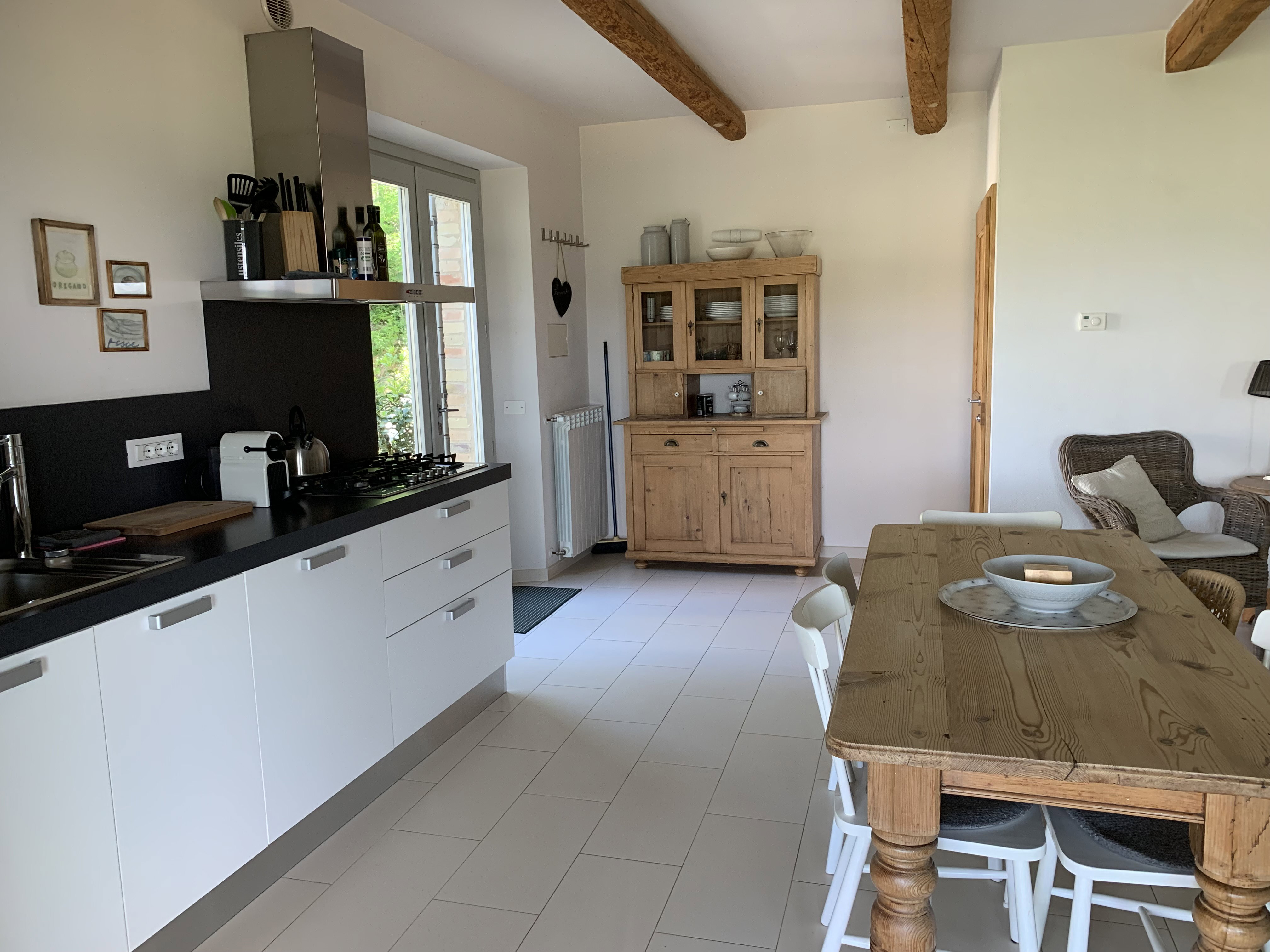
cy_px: 476
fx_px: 954
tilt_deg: -8.5
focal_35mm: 26
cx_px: 635
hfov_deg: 67.3
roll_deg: +1.2
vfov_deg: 53.1
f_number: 1.8
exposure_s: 1/60
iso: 100
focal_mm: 4.25
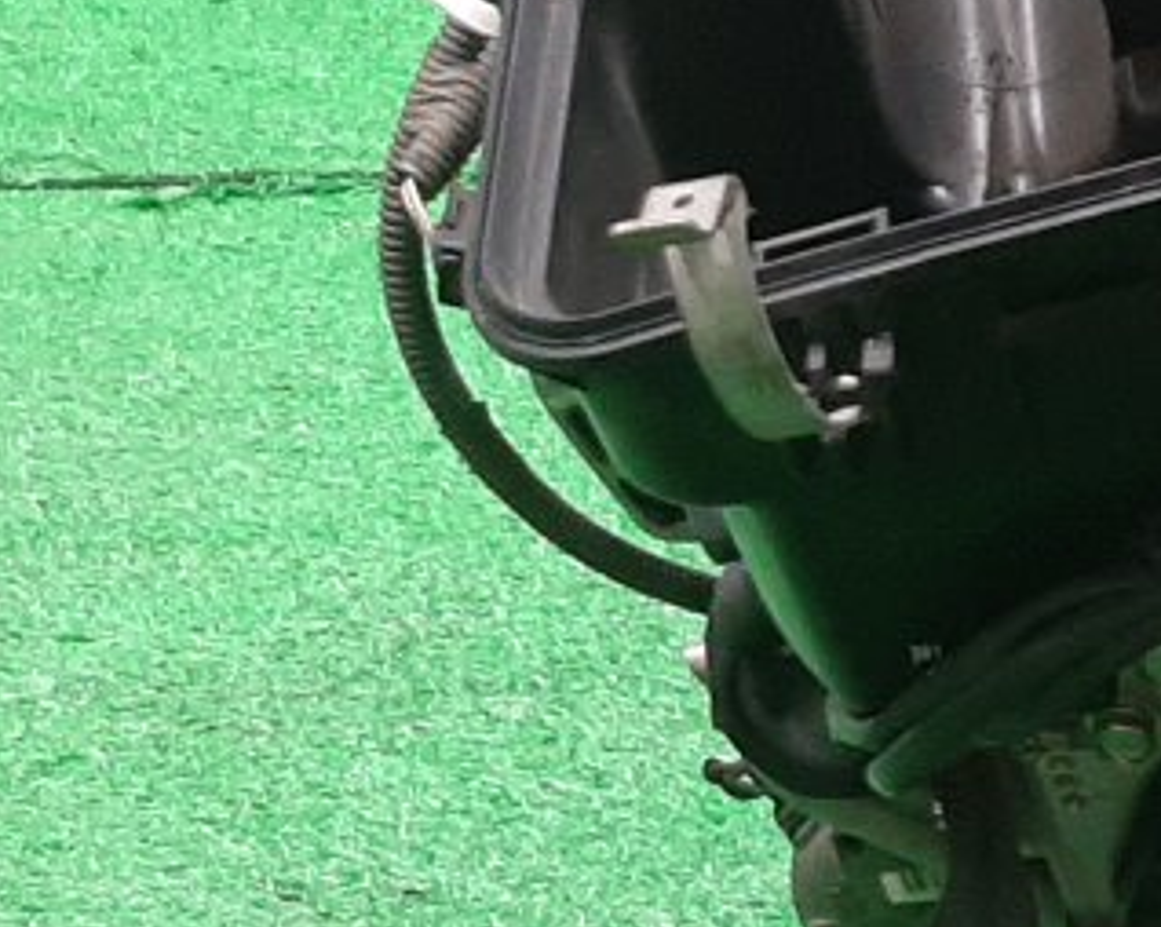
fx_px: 3949
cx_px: 1774
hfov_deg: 15.4
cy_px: 1595
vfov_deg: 12.4
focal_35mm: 115
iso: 174
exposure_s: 1/33
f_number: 1.7
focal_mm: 3.93
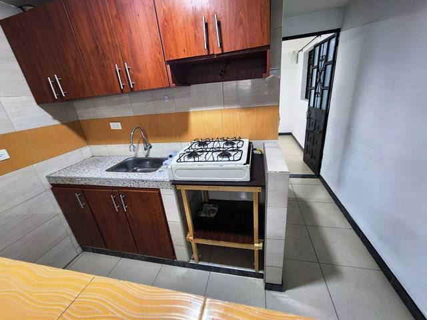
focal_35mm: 13
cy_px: 160
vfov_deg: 89.9
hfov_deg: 106.2
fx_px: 160
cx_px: 214
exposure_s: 1/30
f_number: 2.2
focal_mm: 2.2
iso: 400
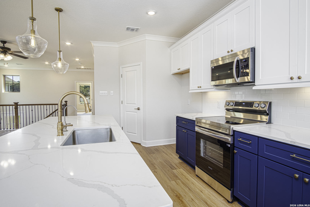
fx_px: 155
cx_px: 155
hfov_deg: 90.0
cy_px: 104
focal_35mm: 18
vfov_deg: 67.4
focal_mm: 12
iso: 400
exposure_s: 1/250
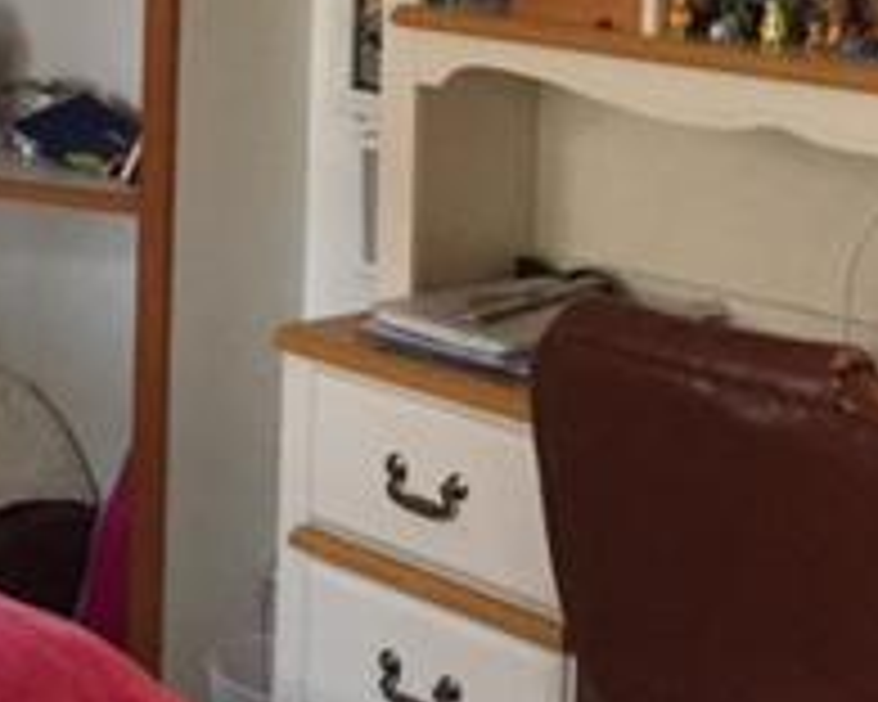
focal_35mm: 93
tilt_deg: -2.7
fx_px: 2417
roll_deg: -2.3
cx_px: -324
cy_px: -189
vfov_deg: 15.8
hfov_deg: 18.8
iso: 250
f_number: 2.2
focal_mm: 4.15
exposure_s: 1/30
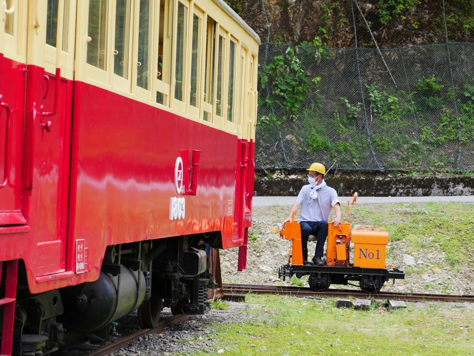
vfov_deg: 14.8
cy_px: 178
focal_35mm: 100
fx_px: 1369
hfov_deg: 19.6
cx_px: 237
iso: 200
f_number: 5.7
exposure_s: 1/200
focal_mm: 50
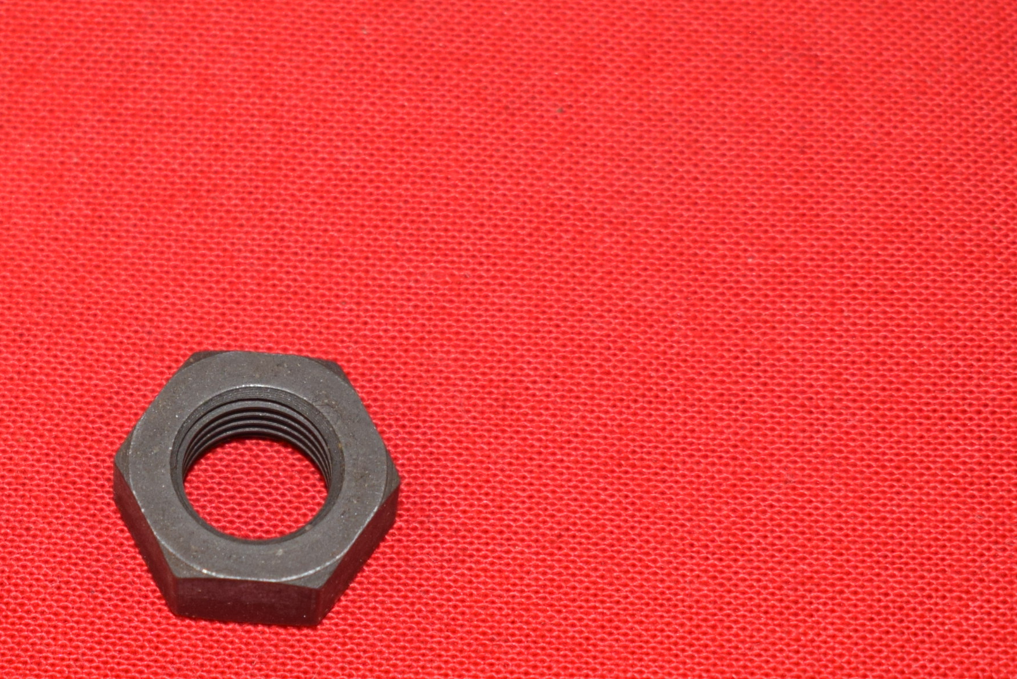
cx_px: 76
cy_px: 480
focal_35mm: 145
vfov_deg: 9.5
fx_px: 4097
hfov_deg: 14.0
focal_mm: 38
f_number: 5
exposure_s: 1/125
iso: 400
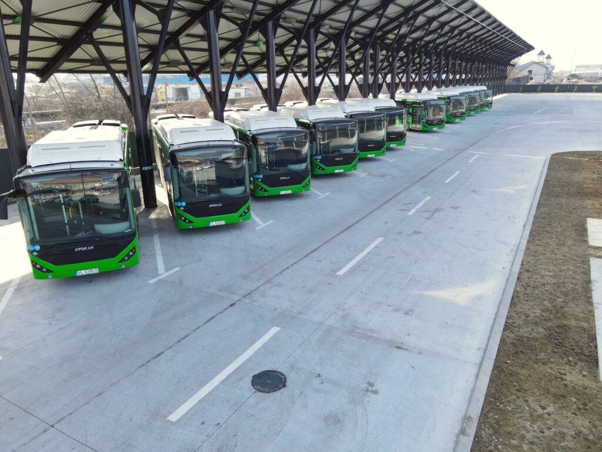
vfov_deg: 56.8
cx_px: 301
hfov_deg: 71.6
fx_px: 417
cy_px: 226
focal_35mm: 24
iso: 100
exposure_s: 1/125
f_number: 2.8
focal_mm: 4.5
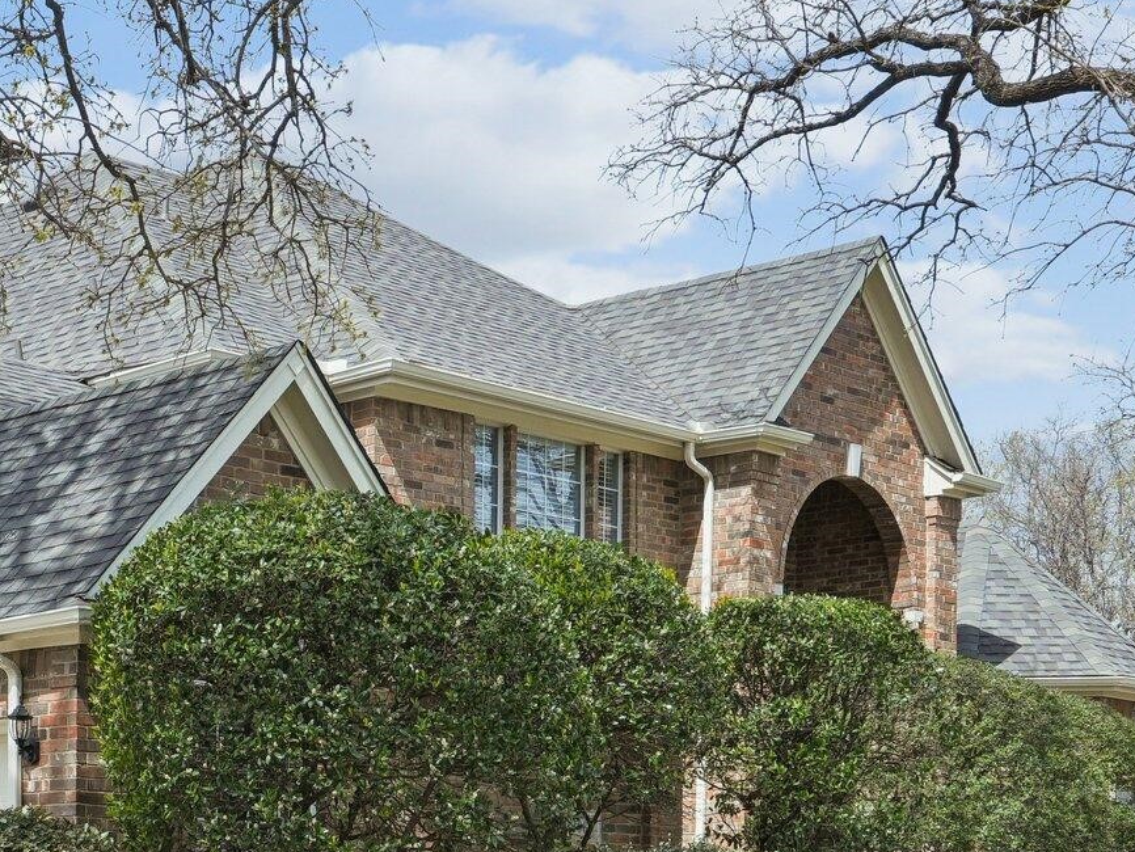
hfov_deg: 25.5
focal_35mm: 75
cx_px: 208
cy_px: 598
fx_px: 2460
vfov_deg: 19.6
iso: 400
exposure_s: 1/640
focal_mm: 33
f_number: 11
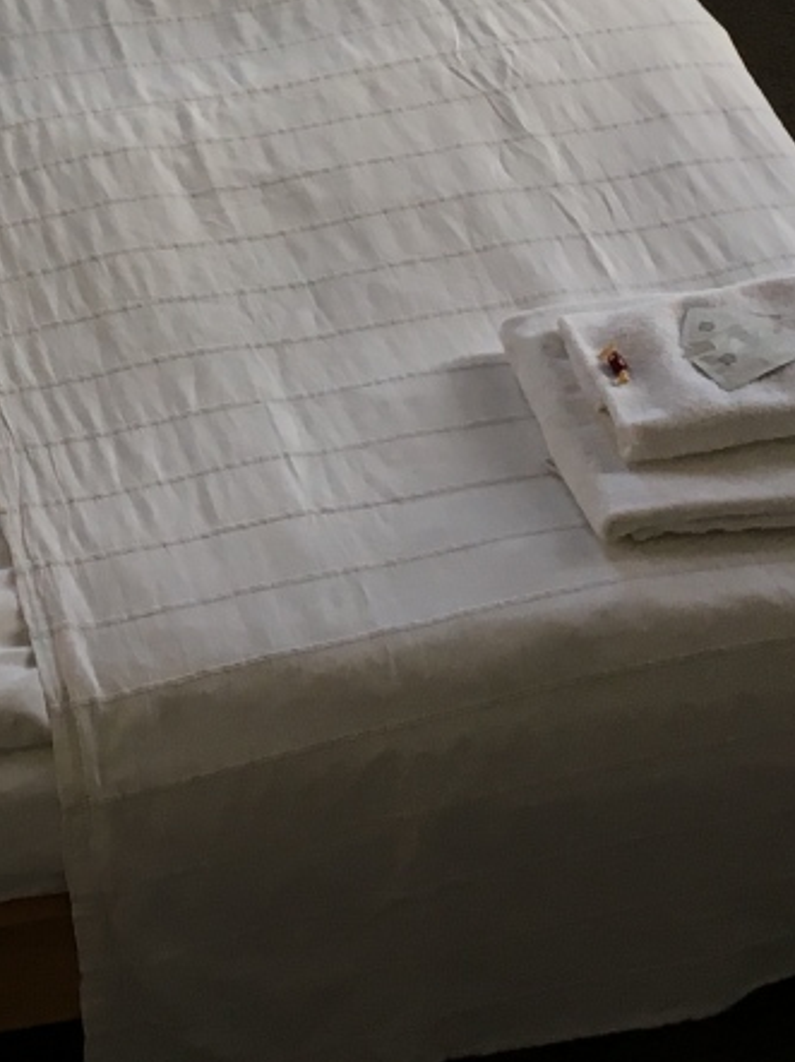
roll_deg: +0.0
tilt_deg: -27.5
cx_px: 17
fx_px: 3218
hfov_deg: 13.9
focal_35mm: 105
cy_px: -344
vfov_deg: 17.5
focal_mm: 4.15
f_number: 2.2
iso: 25
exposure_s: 1/33
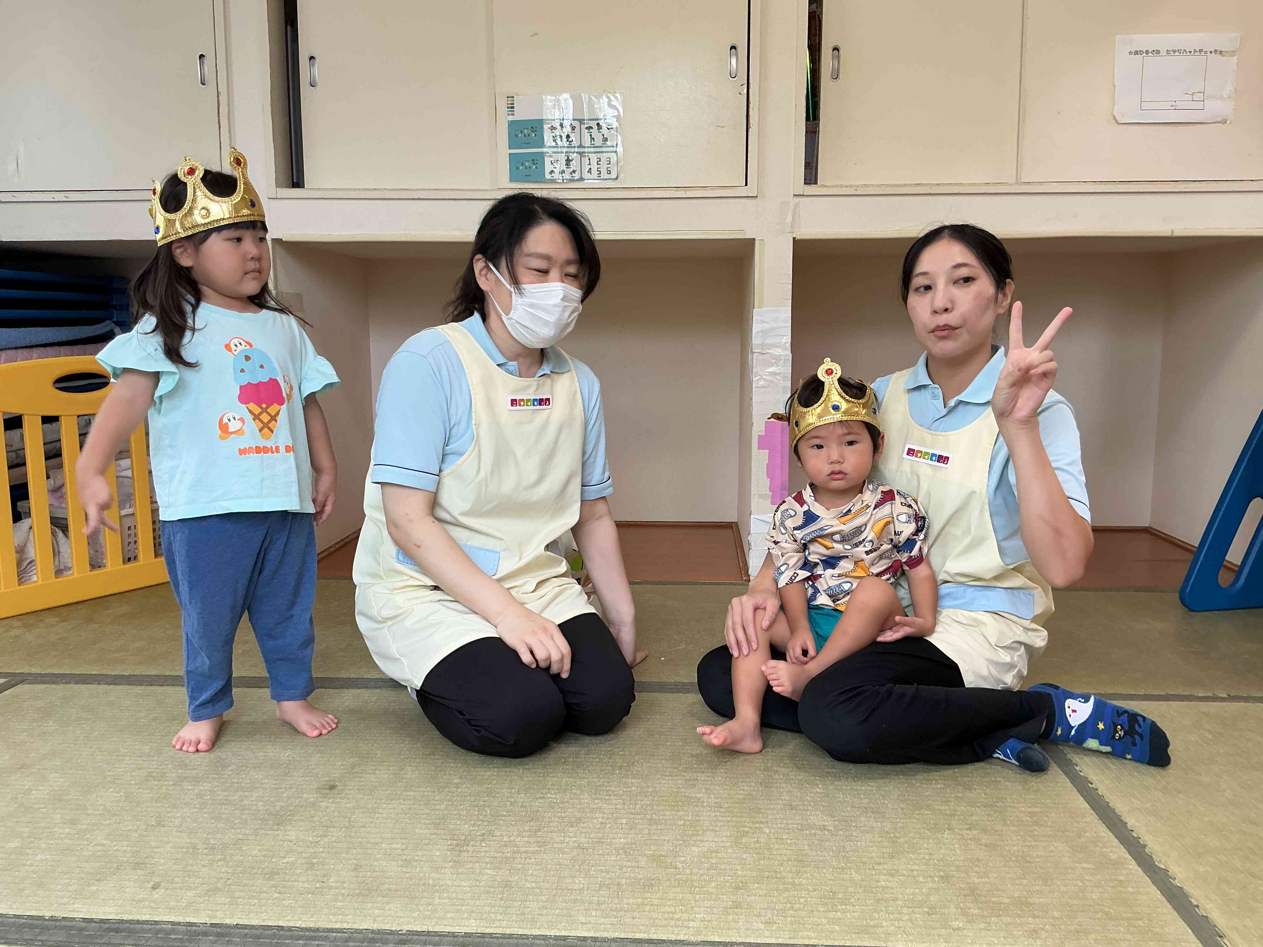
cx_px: 632
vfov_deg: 48.2
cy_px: 474
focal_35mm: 29
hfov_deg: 61.7
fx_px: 1058
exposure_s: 1/100
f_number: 1.8
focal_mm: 3
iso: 40
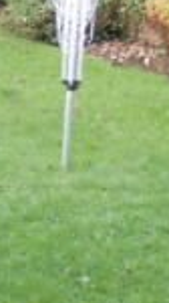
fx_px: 1015
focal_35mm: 127
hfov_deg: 9.3
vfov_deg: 16.7
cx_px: -63
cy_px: 31
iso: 160
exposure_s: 1/60
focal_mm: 5.4
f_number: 3.5
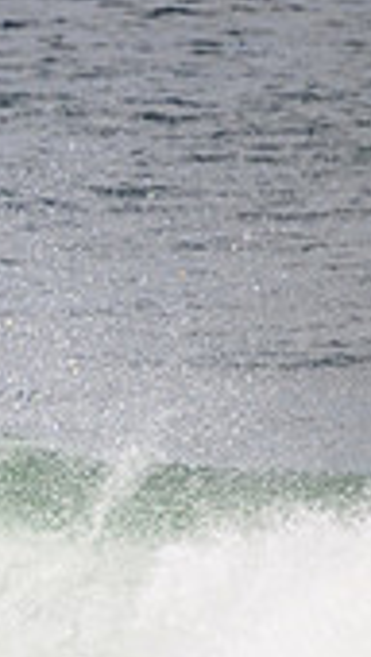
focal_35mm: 2854
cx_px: -734
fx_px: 49765
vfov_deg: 0.8
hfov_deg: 0.4
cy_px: 574
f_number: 11
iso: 800
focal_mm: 800
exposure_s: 1/2000
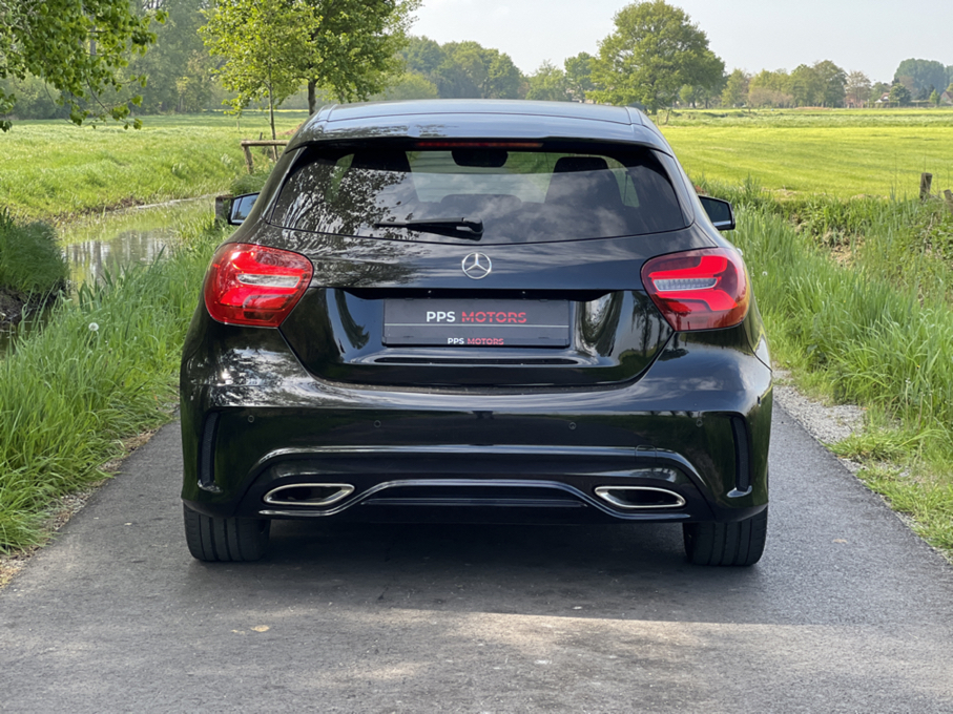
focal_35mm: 77
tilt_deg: -5.6
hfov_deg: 25.3
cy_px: 357
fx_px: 2120
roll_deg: +0.6
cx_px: 476
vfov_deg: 19.1
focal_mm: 9
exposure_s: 1/121
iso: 32
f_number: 2.8
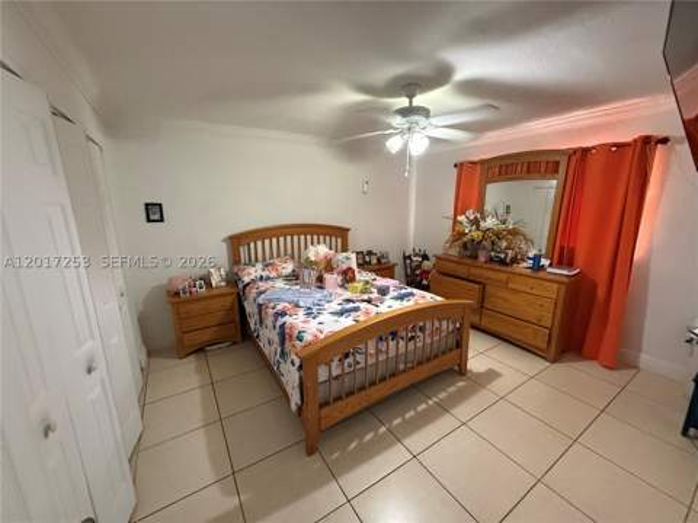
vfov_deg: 85.7
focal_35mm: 14
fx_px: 282
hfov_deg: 102.1
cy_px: 262
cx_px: 349
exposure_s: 1/60
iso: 1000
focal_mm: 2.22
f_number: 2.2
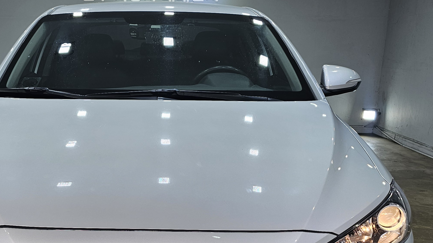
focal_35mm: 50
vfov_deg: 23.6
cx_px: 147
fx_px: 574
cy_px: 190
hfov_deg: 40.8
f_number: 1.7
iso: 25
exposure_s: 1/120
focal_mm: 6.3
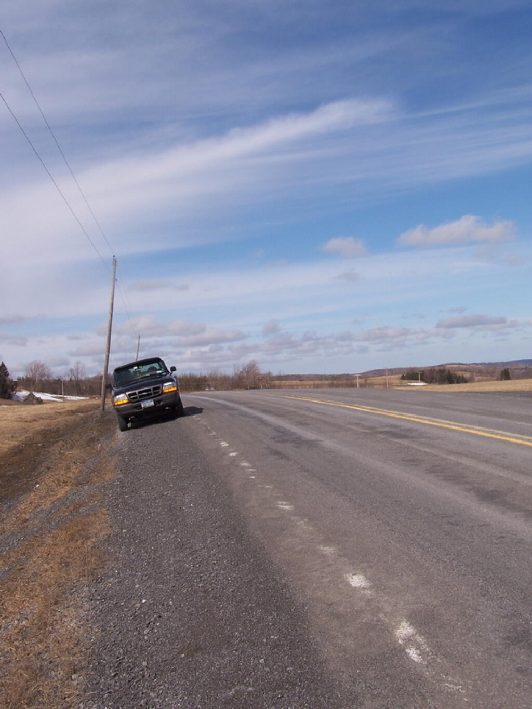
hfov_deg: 37.7
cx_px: 266
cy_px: 354
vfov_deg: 49.0
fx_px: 779
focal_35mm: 38
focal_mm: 6.3
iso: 80
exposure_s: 1/500
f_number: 5.6
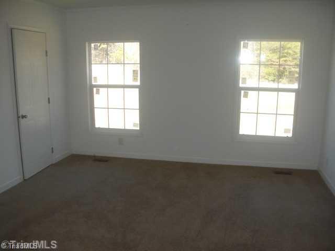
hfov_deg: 51.4
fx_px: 348
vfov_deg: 39.7
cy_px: 126
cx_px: 168
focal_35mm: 36
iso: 100
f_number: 2.8
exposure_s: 1/100
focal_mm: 6.3
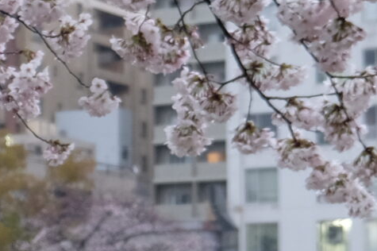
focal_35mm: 178
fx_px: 1863
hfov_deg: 11.0
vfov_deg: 7.7
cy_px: 244
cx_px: -248
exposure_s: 1/30
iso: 400
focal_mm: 22.3
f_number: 3.2
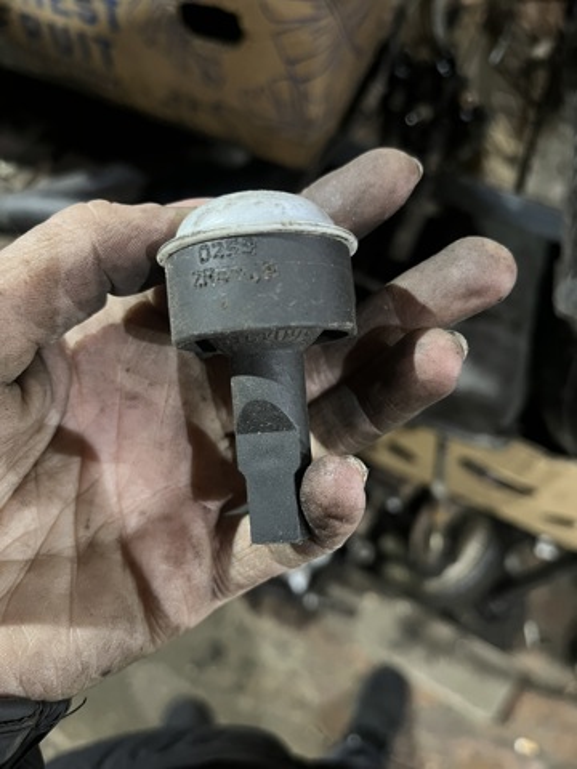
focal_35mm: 26
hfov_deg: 53.1
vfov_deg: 67.3
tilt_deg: -64.0
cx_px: 288
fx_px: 578
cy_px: 384
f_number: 1.6
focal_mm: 5.1
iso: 640
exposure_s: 1/25
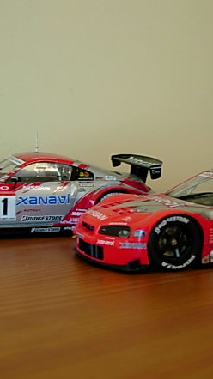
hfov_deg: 20.0
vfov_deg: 34.9
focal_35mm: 60
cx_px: 125
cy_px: 198
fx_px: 604
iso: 84
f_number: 2.8
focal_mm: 7.8
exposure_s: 1/32
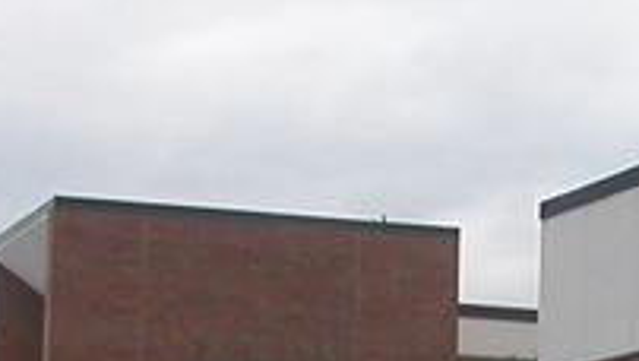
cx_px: 677
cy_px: 475
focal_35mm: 158
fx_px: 2679
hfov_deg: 13.4
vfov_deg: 7.6
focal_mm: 5.6
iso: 100
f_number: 2.7
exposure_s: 1/299
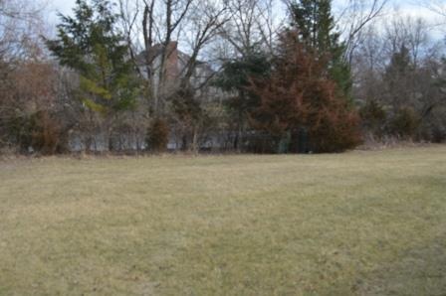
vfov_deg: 34.2
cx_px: 223
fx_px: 483
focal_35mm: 39
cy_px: 148
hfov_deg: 49.6
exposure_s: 1/160
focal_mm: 26
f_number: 6.3
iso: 100
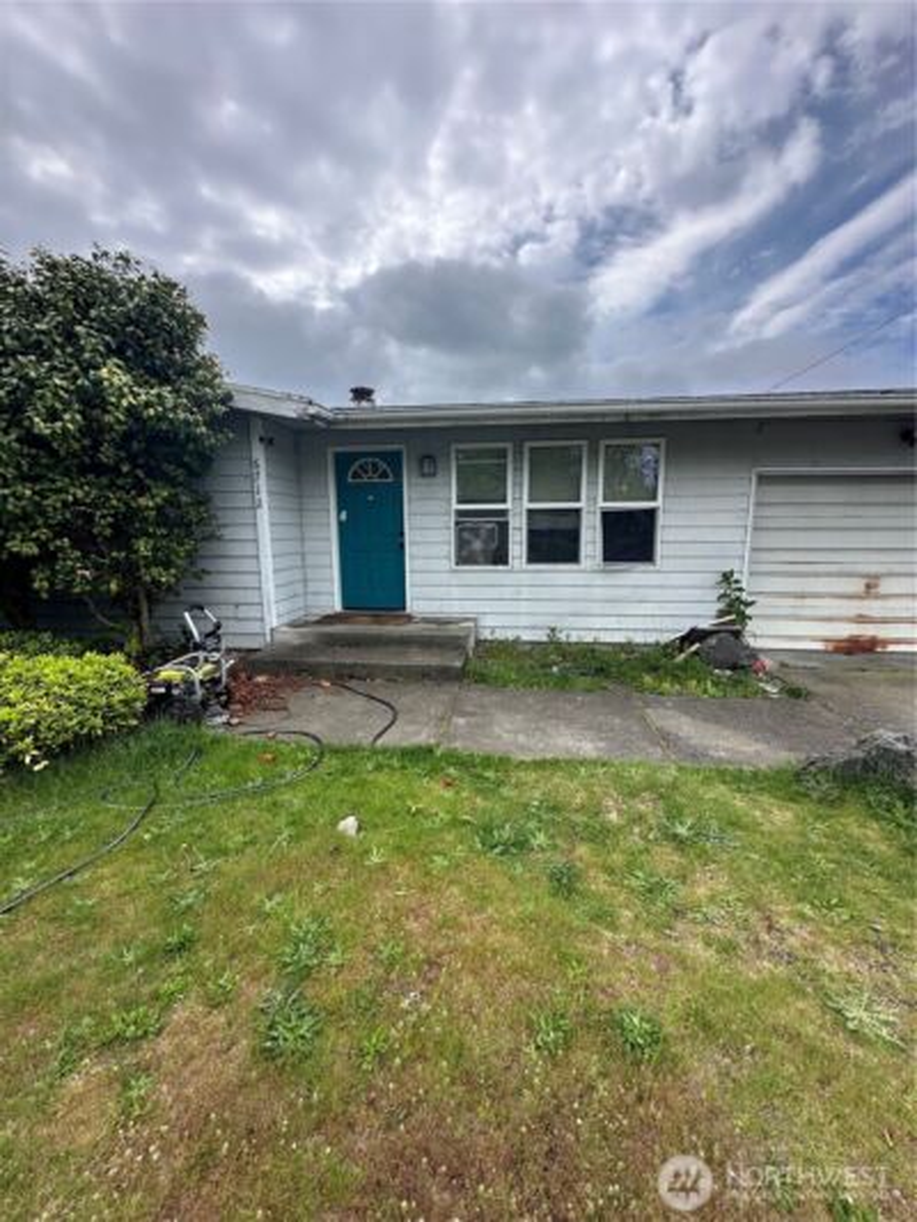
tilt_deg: -8.9
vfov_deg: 102.1
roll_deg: +0.0
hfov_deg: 85.7
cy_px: 611
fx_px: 494
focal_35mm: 14
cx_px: 458
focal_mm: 2.22
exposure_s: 1/1125
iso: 40
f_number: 2.2
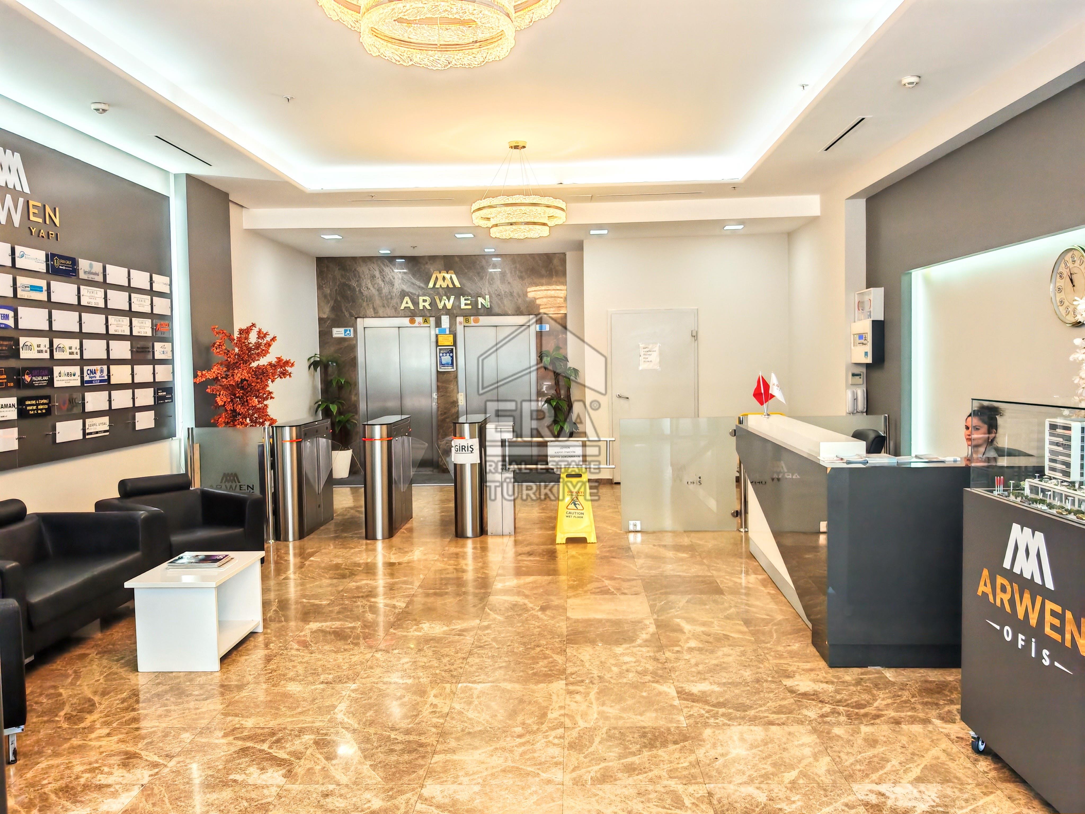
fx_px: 846
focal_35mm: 27
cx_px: 542
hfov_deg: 65.3
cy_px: 407
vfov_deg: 51.4
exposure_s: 1/100
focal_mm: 6.83
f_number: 2
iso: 64
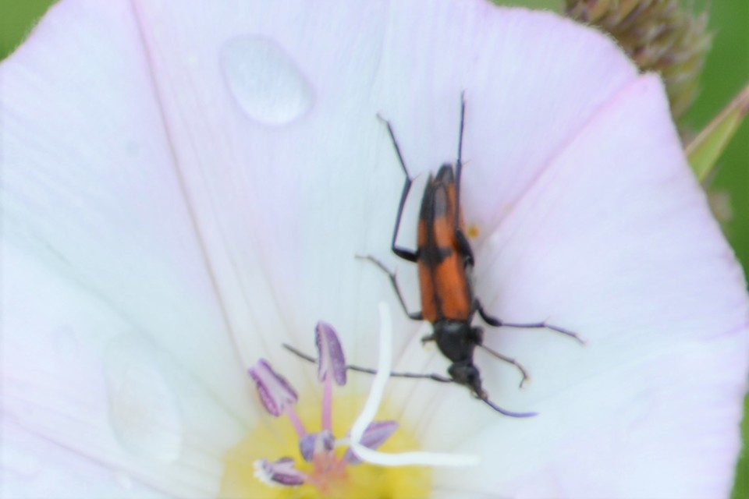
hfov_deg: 4.6
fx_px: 9362
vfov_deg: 3.1
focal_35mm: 450
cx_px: 374
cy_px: 250
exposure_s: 1/160
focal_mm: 300
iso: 100
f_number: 8
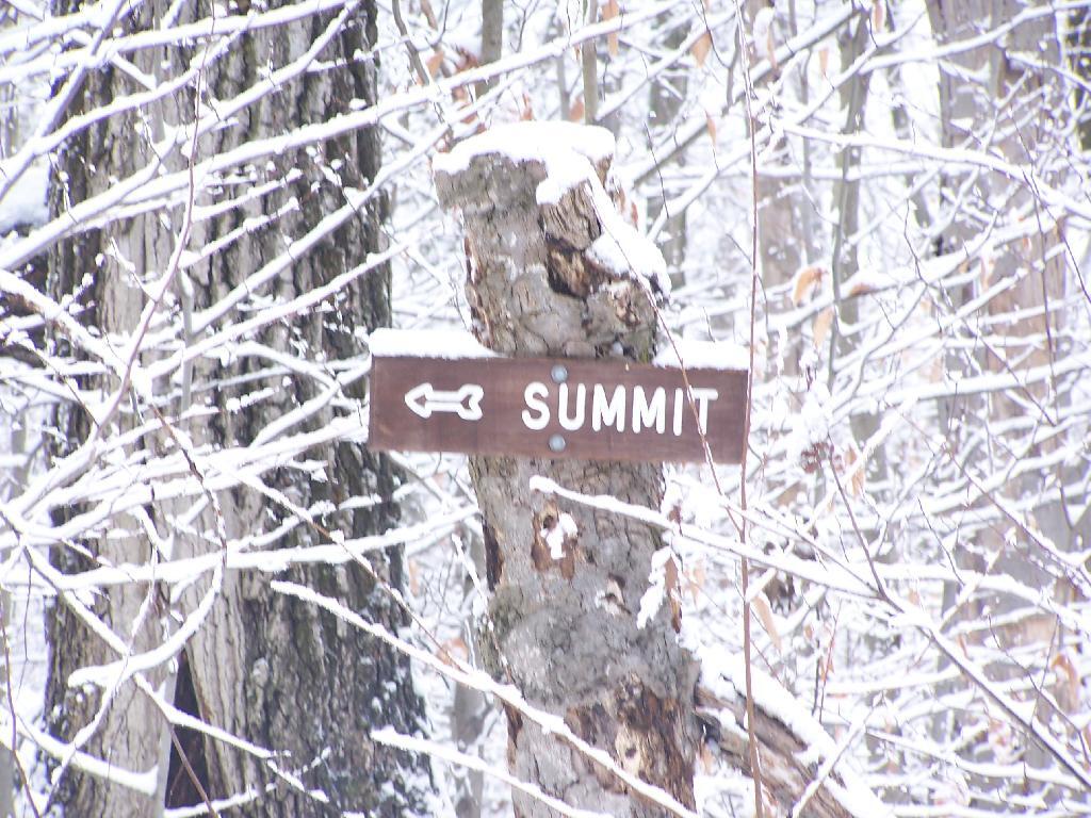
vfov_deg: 6.2
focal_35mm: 238
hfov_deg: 8.3
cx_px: 546
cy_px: 409
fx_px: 7501
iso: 80
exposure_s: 1/50
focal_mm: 39.5
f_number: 3.3
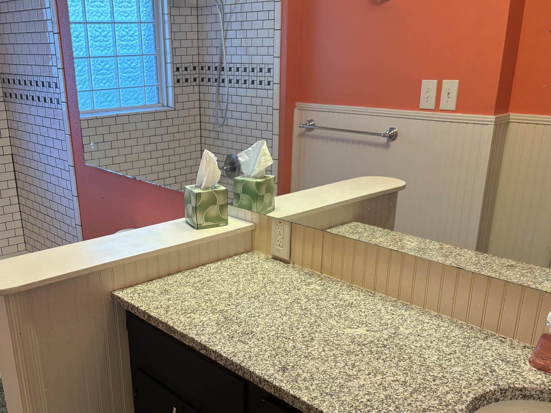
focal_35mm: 38
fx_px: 605
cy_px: 287
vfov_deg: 37.2
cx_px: 216
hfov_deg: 48.6
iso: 125
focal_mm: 5.96
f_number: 1.6
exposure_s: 1/60
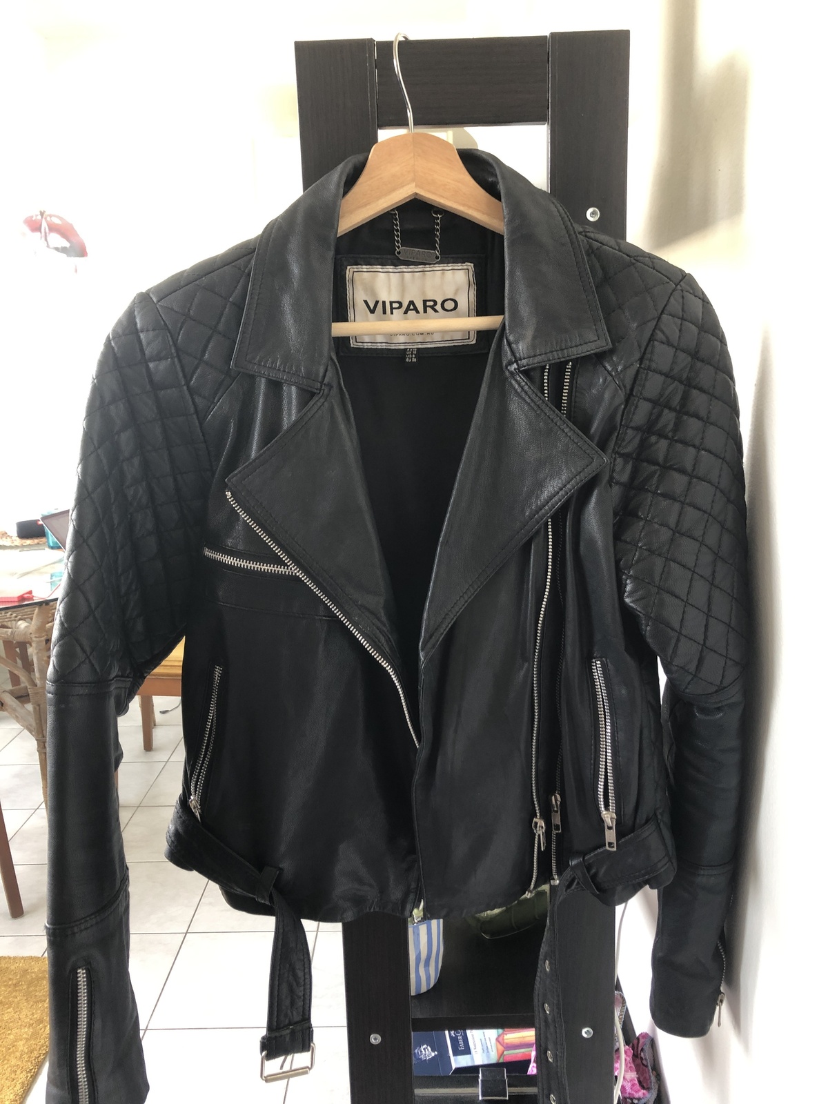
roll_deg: +1.6
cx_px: 414
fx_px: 893
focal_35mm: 28
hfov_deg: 49.7
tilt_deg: -9.8
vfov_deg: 63.4
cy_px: 552
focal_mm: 4
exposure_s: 1/30
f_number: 1.8
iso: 32
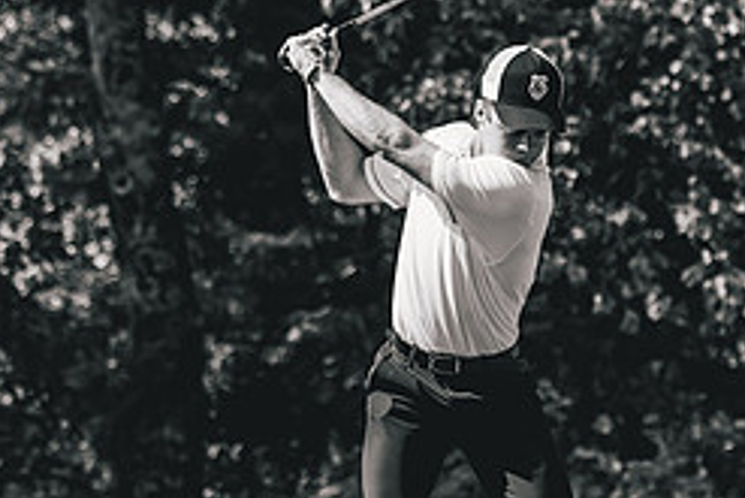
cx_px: 515
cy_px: 377
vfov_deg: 5.0
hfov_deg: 7.5
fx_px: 5653
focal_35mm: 273
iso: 100
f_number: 2.8
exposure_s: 1/2000
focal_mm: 110
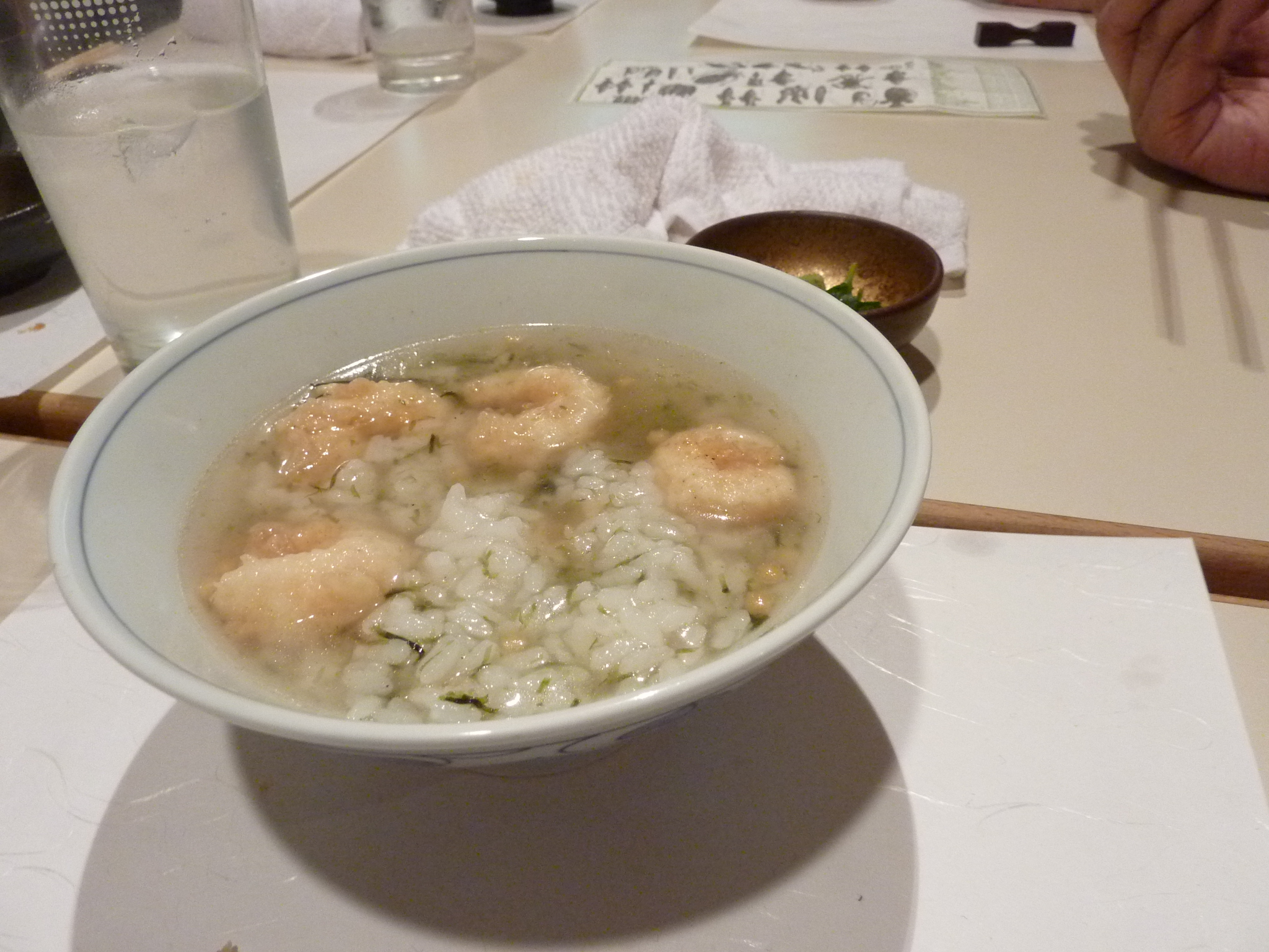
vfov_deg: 54.9
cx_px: 634
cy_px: 476
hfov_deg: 69.4
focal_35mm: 25
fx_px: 916
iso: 400
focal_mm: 4.1
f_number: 3.3
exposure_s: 1/25
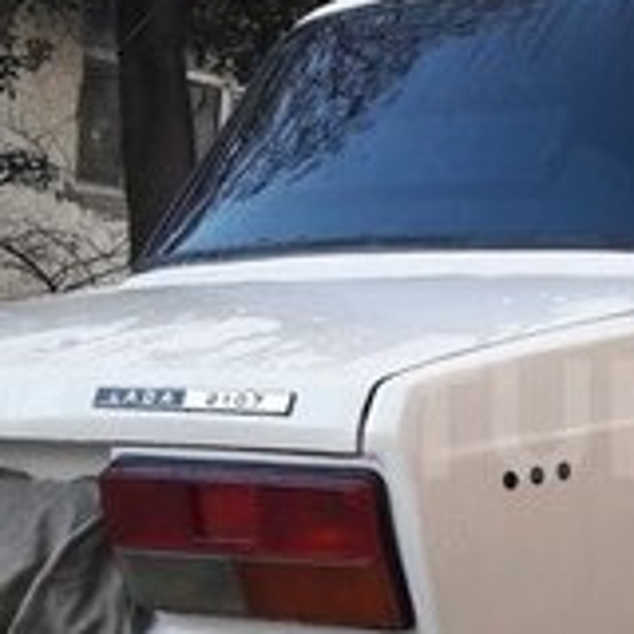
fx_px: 2114
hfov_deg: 16.3
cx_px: 796
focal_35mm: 102
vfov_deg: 17.0
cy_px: 418
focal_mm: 3.7
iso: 40
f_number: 1.9
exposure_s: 1/100
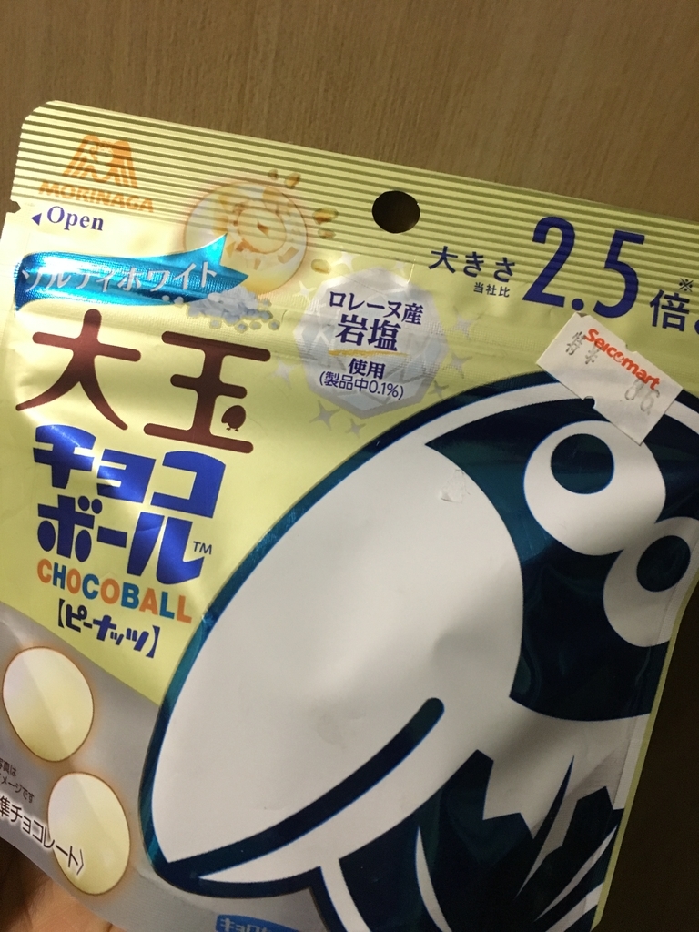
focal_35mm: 29
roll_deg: -12.9
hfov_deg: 48.2
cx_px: 350
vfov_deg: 61.7
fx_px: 781
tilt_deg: -34.2
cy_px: 466
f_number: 2.2
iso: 200
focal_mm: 4.15
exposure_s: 1/15
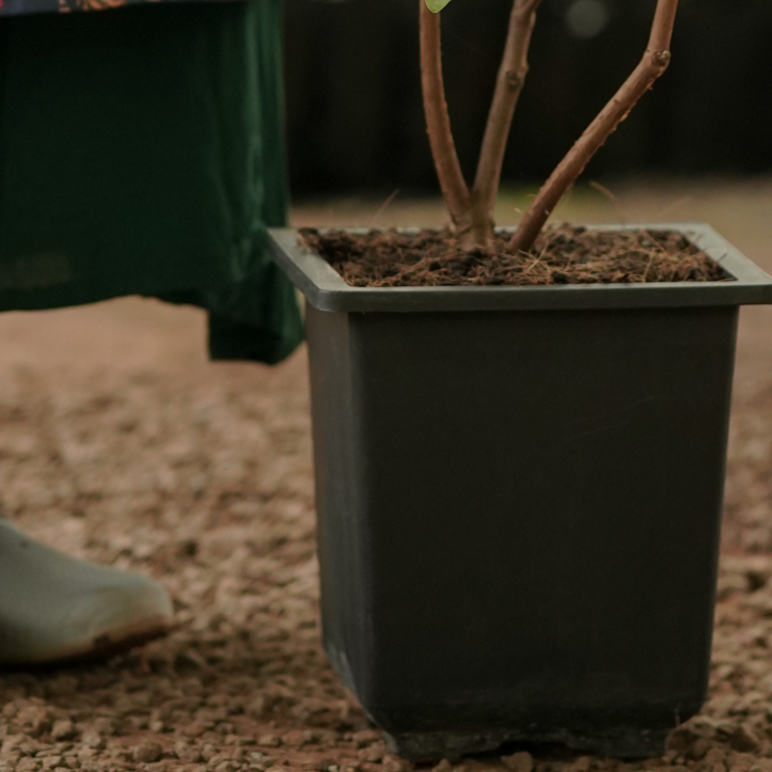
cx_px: 761
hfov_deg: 4.6
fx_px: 9638
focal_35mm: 382
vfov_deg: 4.6
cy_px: -281
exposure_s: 1/800
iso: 640
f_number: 2
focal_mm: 85
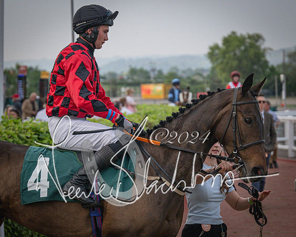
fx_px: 1469
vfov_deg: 9.2
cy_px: 118
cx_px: 134
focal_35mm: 168
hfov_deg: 11.5
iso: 400
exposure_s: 1/1250
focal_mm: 98
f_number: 4
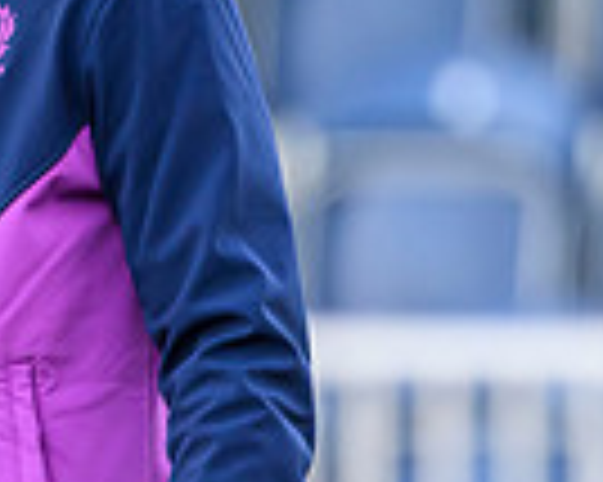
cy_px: 254
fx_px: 38930
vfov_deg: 0.7
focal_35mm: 2183
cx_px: -84
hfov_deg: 0.9
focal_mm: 400
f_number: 2.8
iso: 1000
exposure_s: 1/1000
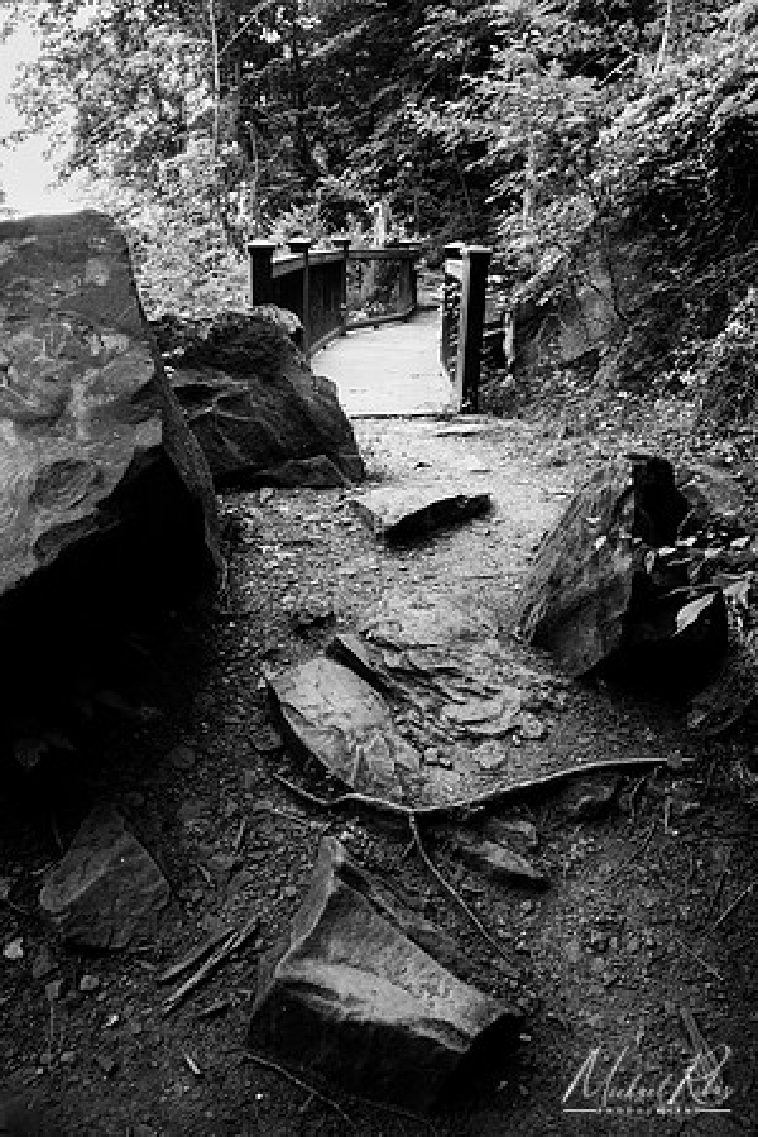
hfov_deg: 53.1
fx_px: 758
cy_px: 568
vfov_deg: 73.7
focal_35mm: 24
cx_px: 379
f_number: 13
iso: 400
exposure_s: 1/10
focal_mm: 24
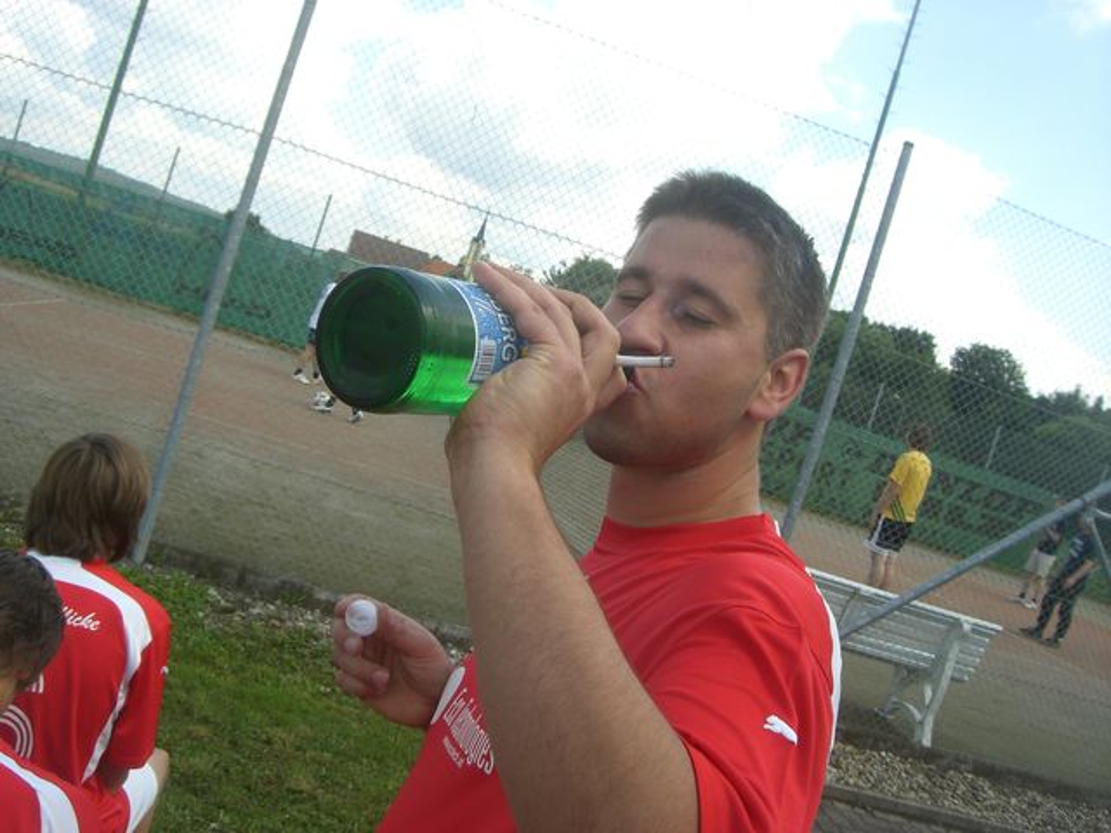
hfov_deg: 49.0
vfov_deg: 37.7
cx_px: 556
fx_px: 1220
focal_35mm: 38
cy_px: 416
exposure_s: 1/250
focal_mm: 6.2
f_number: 4.3
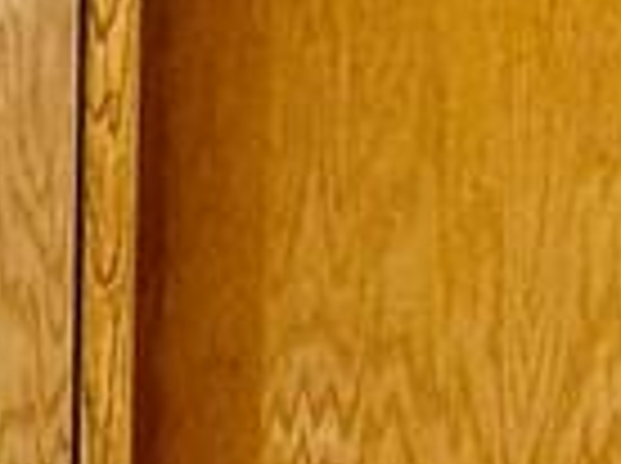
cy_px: 1185
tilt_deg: -6.0
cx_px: 720
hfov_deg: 18.1
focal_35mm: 104
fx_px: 1862
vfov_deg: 11.3
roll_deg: -3.3
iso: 250
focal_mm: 2.22
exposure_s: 1/60
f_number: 2.2
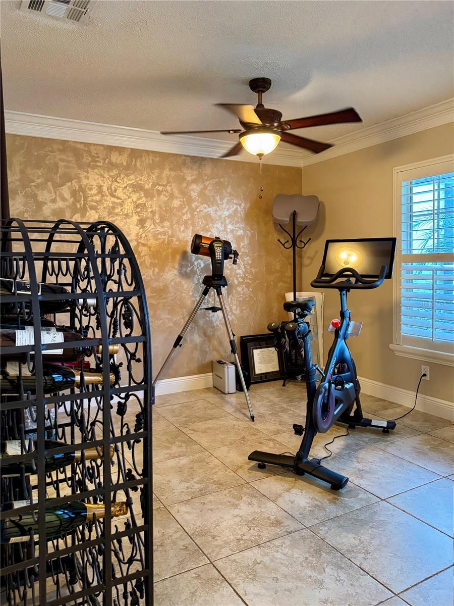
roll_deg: +0.8
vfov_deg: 71.6
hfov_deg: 56.8
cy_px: 303
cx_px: 227
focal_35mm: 24
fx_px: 420
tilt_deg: -2.6
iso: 640
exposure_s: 1/60
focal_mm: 6.76
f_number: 1.78
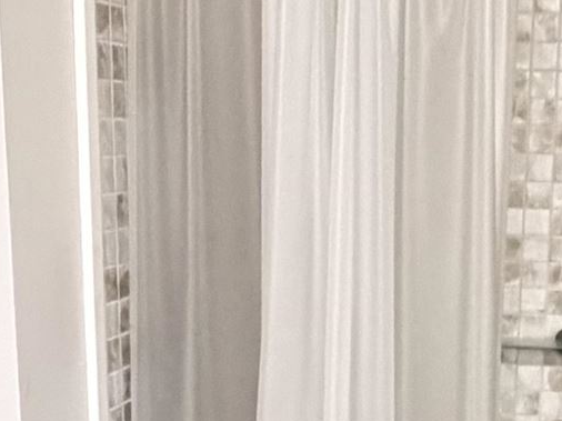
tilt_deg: -15.6
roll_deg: -0.9
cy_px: 515
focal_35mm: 85
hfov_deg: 22.9
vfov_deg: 16.6
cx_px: 388
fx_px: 1379
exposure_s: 1/60
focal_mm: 2.22
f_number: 2.2
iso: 1000
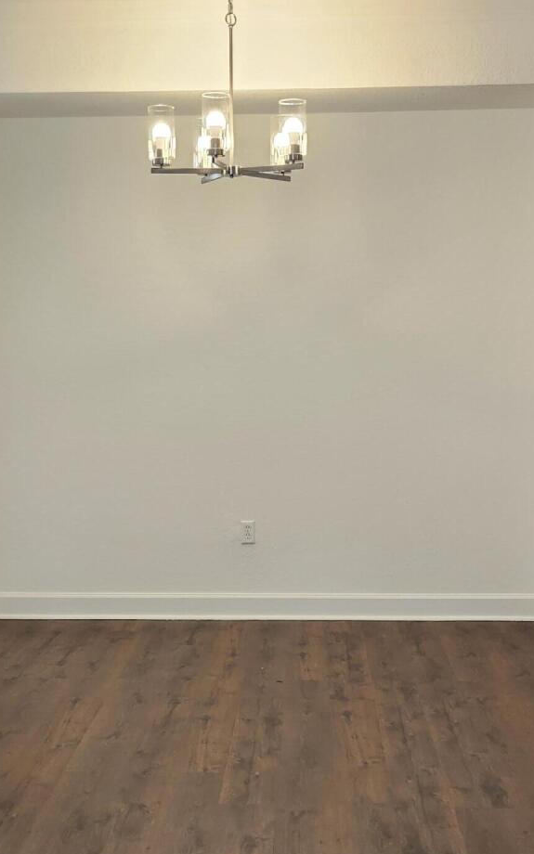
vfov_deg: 37.2
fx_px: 1234
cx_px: 231
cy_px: 645
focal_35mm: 53
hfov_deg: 24.4
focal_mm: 5.54
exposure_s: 1/120
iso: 200
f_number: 1.8
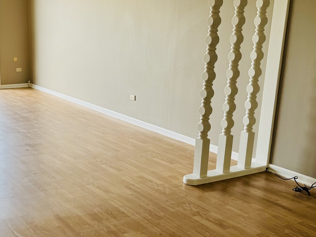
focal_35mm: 48
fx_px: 438
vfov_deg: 30.2
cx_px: 66
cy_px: 140
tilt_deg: -16.2
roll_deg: +0.1
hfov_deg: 38.3
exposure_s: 1/121
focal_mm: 6.76
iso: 100
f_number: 1.78
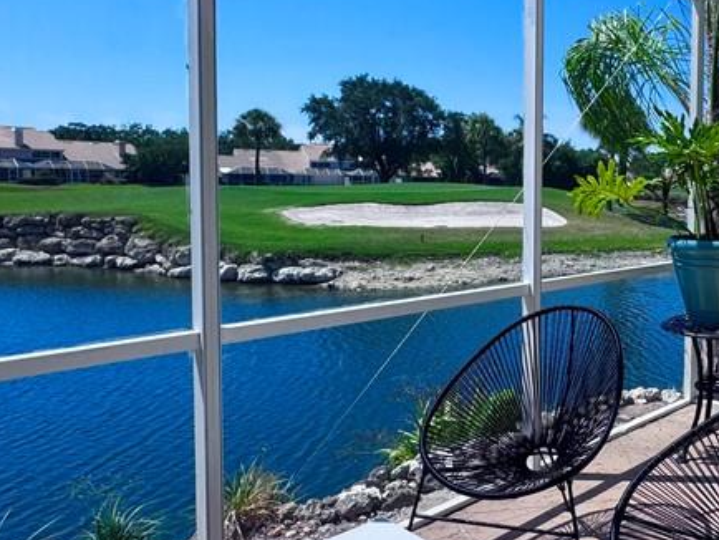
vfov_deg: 42.8
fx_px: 686
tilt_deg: -3.3
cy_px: 217
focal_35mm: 33
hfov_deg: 48.3
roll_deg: -2.0
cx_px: 673
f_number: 2.2
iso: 50
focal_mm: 2.22
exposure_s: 1/1346
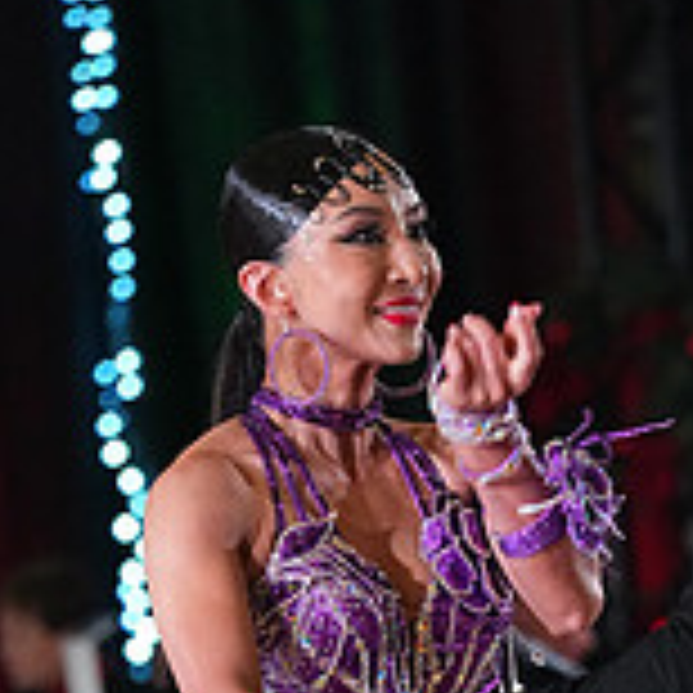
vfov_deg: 2.7
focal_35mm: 641
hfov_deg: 2.7
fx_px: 14518
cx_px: 686
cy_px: 986
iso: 8000
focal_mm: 200
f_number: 4.5
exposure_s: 1/400
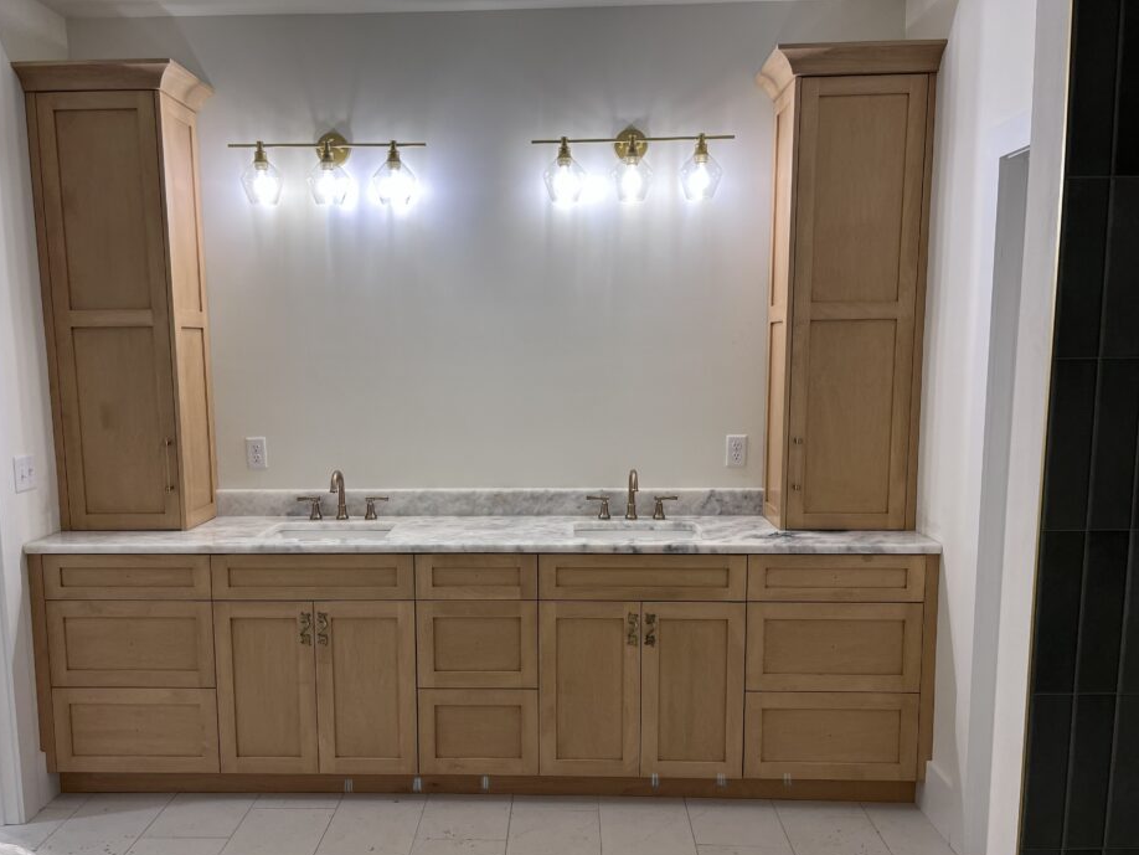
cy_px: 475
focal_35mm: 29
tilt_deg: -9.2
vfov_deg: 48.2
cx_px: 524
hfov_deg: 61.6
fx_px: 954
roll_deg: +1.0
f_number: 1.6
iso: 80
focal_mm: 5.1
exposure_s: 1/120
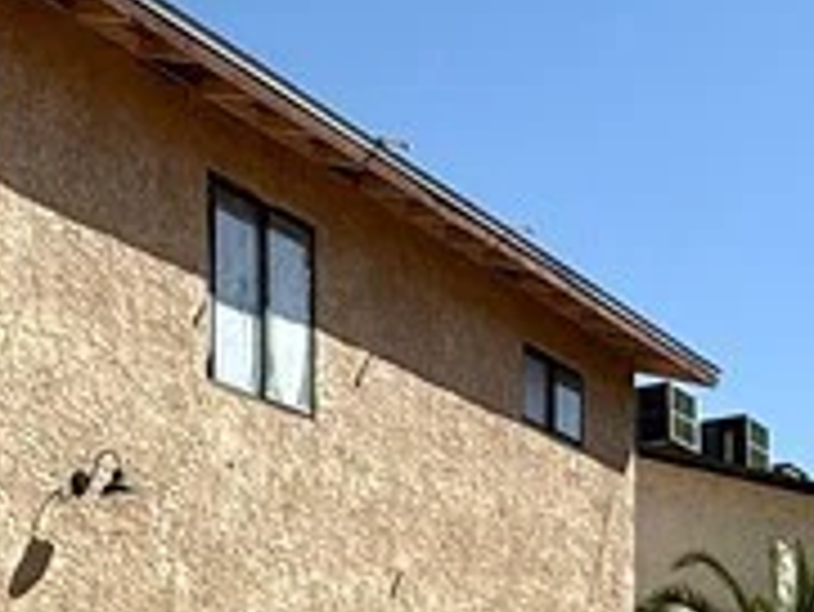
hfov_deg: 24.3
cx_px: 166
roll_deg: +0.2
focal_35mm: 79
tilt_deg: +0.5
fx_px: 1859
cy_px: 842
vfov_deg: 17.3
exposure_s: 1/2976
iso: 50
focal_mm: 2.22
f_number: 2.2
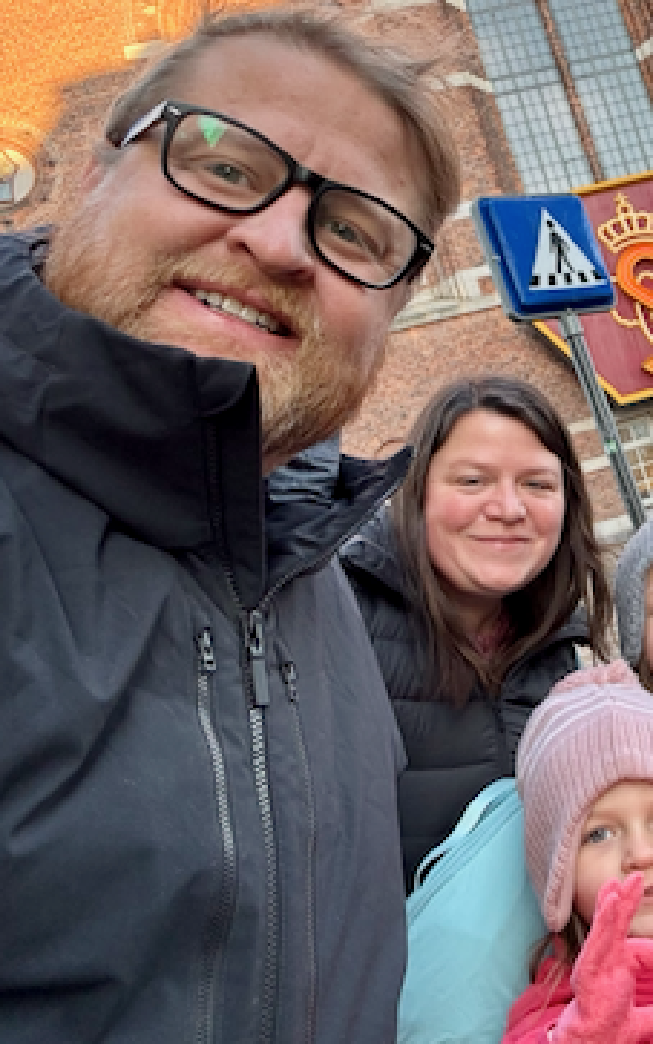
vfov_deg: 45.8
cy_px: 383
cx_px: 734
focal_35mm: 43
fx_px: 1224
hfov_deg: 27.2
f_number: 1.9
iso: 80
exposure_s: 1/121
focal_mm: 2.69
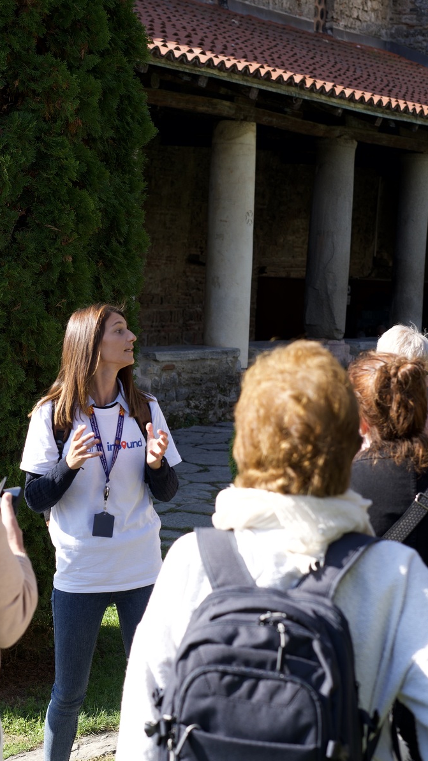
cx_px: 122
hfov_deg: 15.2
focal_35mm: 79
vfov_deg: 26.9
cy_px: 380
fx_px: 1594
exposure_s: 1/320
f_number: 4.5
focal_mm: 50
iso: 160
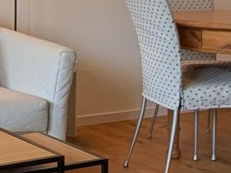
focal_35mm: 88
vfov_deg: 16.5
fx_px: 587
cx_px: -16
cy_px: 15
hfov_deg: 21.3
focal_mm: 2.02
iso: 45
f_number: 1.7
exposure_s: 1/160
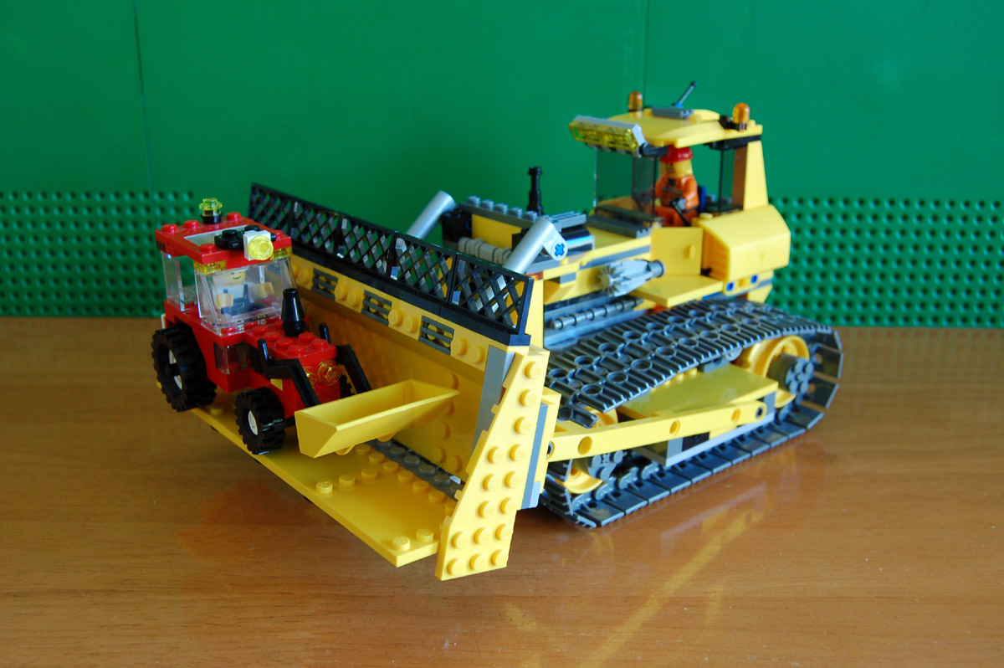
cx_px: 502
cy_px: 334
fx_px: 1087
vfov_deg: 34.2
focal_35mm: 39
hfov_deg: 49.6
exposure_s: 1/13
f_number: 6.3
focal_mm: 26
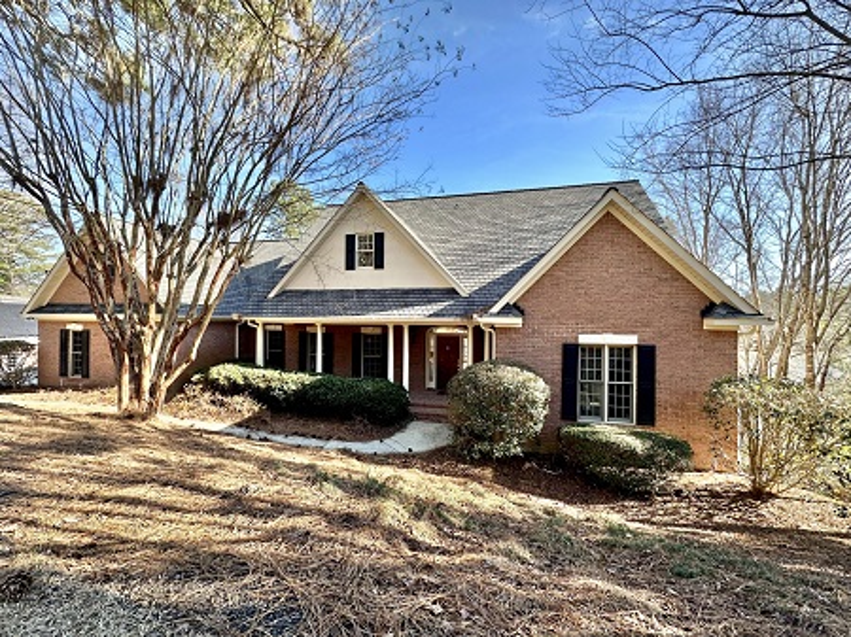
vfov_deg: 85.6
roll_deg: +0.0
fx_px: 344
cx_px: 426
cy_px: 318
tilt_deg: +0.0
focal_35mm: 14
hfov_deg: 102.1
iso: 40
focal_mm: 2.22
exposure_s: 1/194
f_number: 2.2
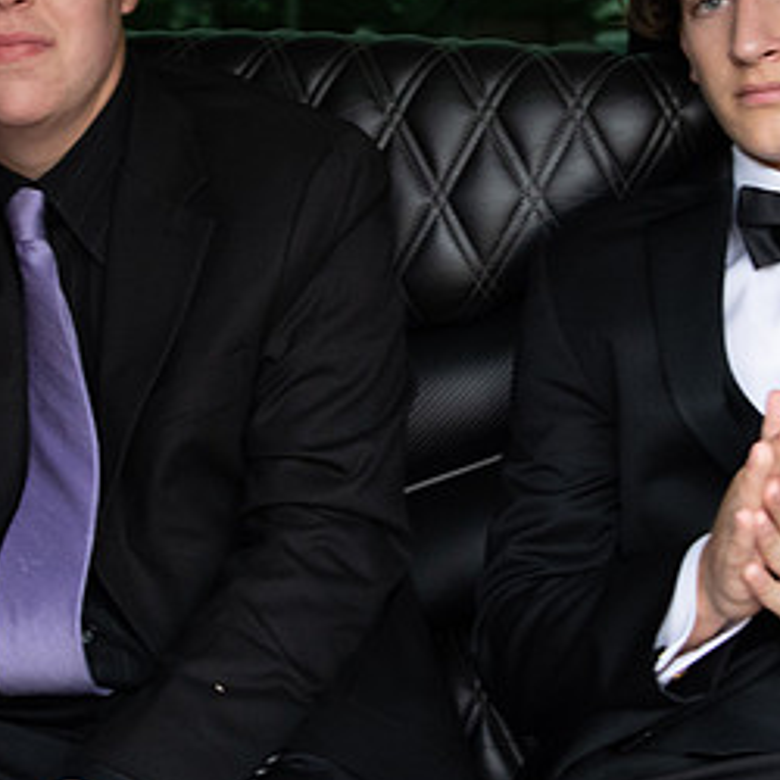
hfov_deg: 24.3
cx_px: 365
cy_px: 207
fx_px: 1810
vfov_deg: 24.1
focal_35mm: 71
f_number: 2.8
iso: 1600
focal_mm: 24
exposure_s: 1/320
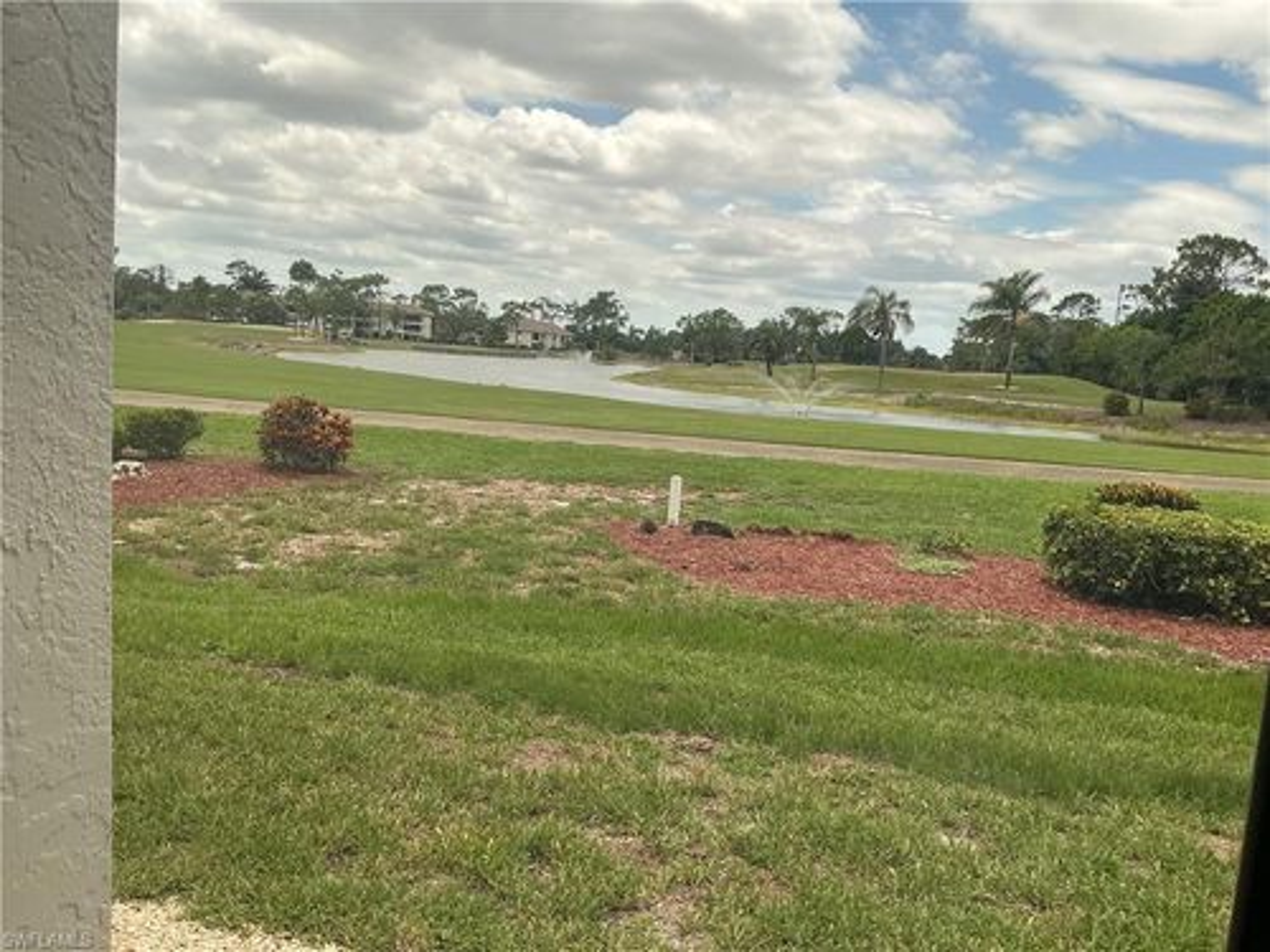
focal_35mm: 29
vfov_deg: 48.2
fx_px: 1064
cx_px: 635
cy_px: 476
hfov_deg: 61.7
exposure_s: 1/1076
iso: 25
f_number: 1.8
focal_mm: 3
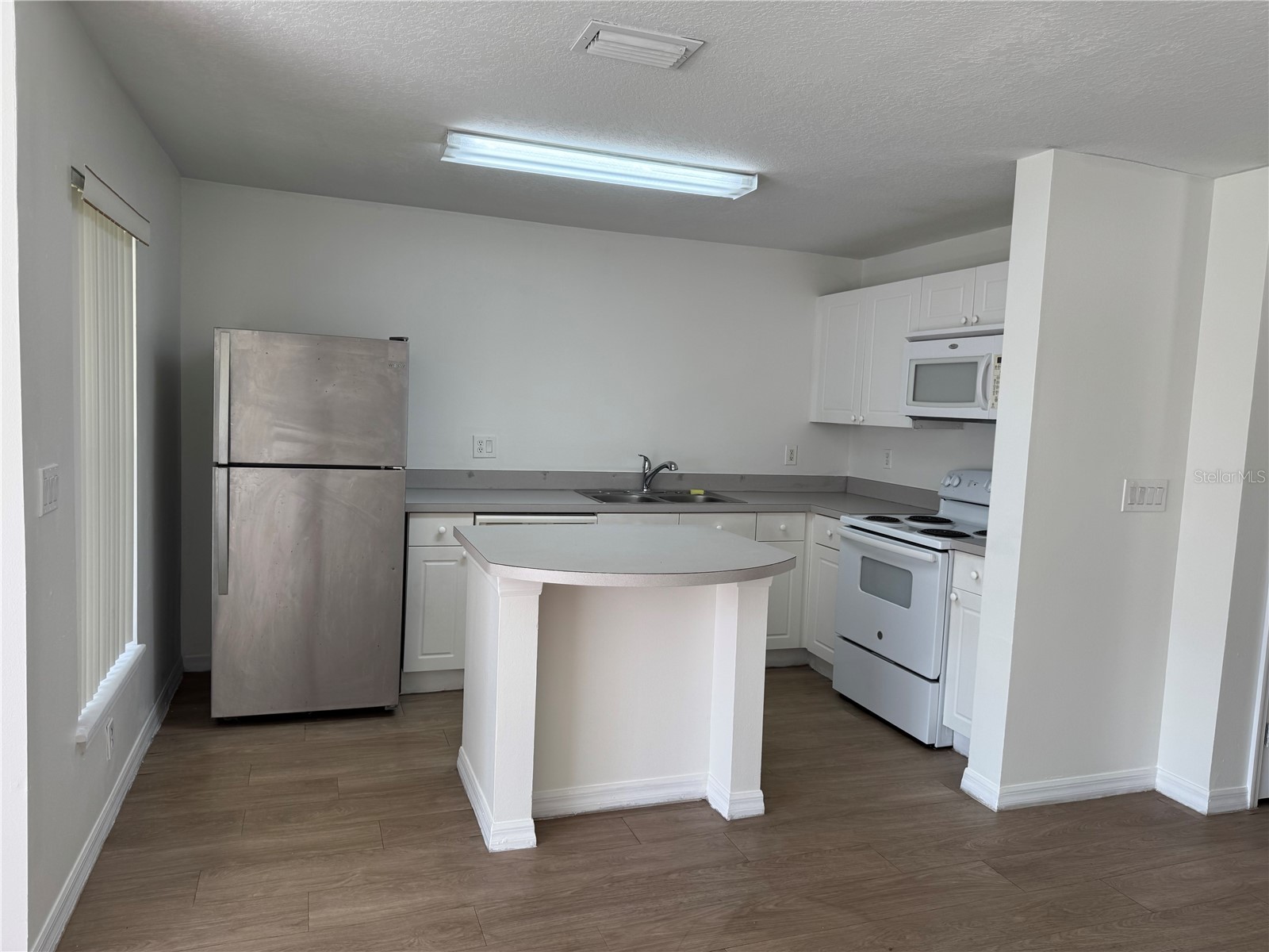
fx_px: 880
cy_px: 476
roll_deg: -1.6
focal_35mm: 24
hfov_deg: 71.6
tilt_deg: -3.0
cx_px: 634
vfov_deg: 56.8
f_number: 1.78
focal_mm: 6.76
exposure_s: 1/120
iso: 64
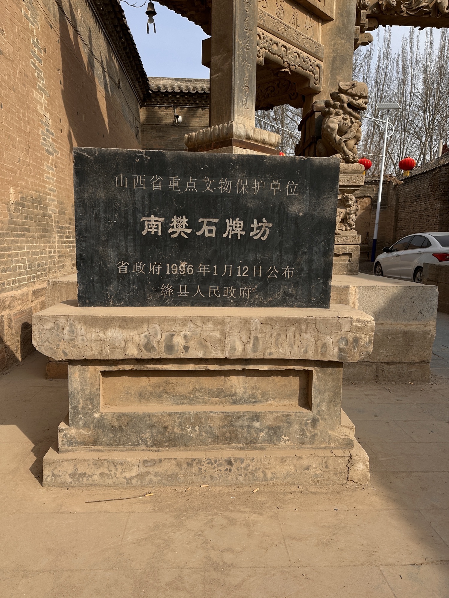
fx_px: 415
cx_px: 224
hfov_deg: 56.8
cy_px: 299
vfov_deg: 71.6
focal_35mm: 24
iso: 80
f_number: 1.78
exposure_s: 1/4184
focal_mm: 6.86
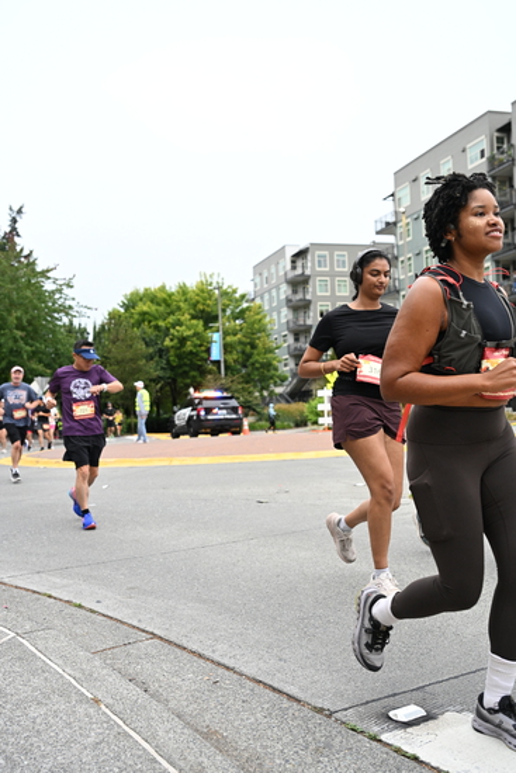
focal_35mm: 37
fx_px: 795
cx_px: 258
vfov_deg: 51.9
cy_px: 386
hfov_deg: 36.0
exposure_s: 1/800
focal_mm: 37
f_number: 4
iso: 1600
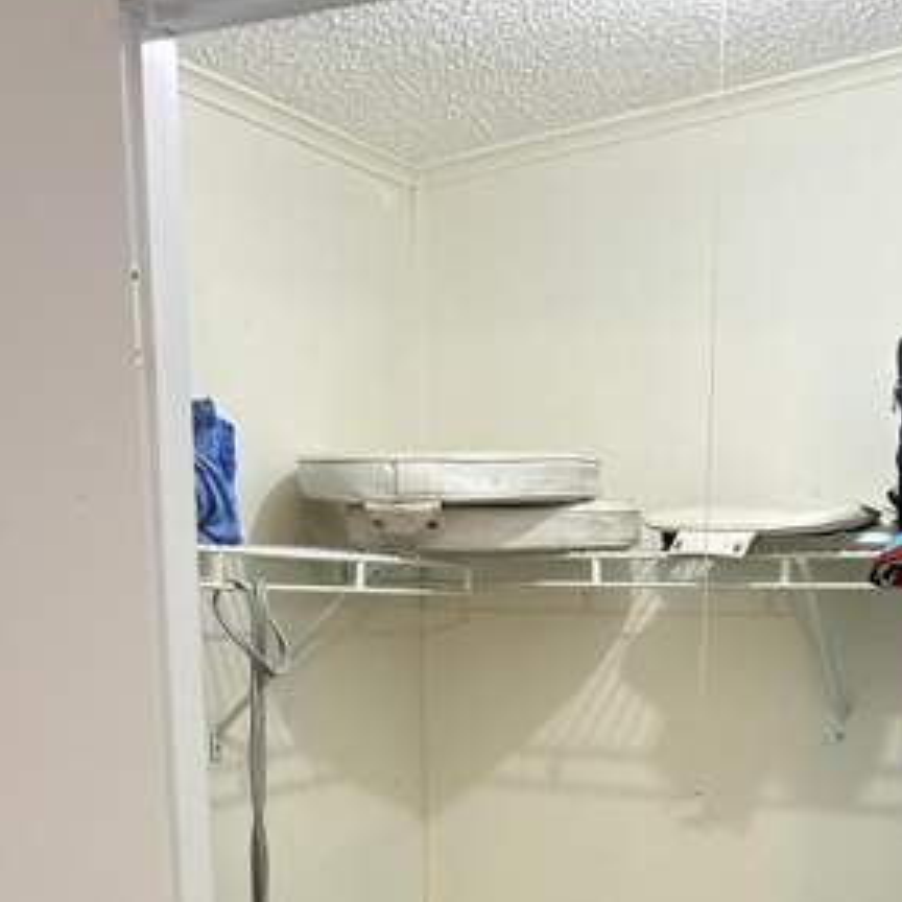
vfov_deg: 30.2
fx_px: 1504
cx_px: 595
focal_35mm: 51
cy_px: 971
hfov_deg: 33.1
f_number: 1.5
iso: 200
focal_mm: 5.7
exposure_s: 1/60
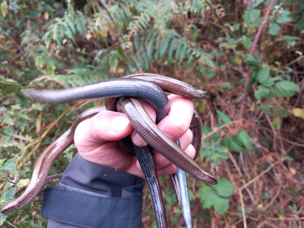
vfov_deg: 51.4
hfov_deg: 65.3
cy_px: 114
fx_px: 237
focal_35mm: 27
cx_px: 152
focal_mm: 4
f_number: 1.8
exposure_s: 1/50
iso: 50
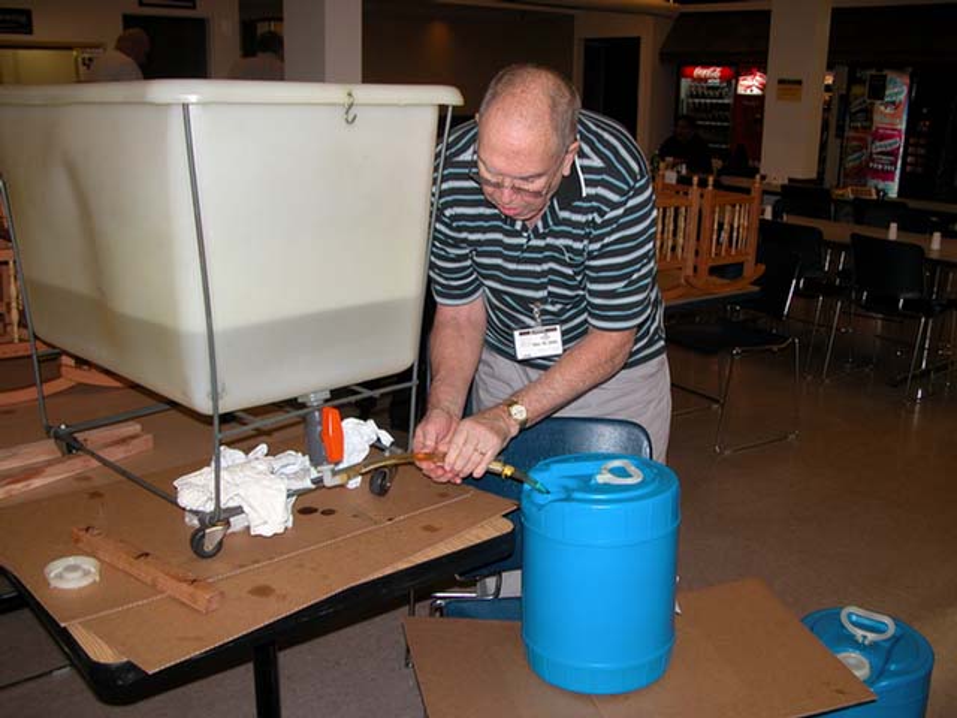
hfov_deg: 54.0
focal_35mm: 34
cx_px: 478
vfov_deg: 41.8
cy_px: 359
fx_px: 940
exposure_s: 1/60
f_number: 2.8
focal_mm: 8.9
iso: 100
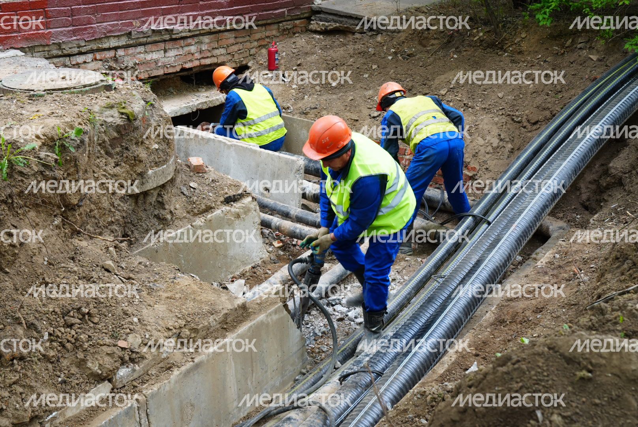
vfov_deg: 29.3
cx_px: 319
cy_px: 214
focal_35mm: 46
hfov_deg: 42.7
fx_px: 816
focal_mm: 46
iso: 400
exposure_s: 1/60
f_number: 6.3
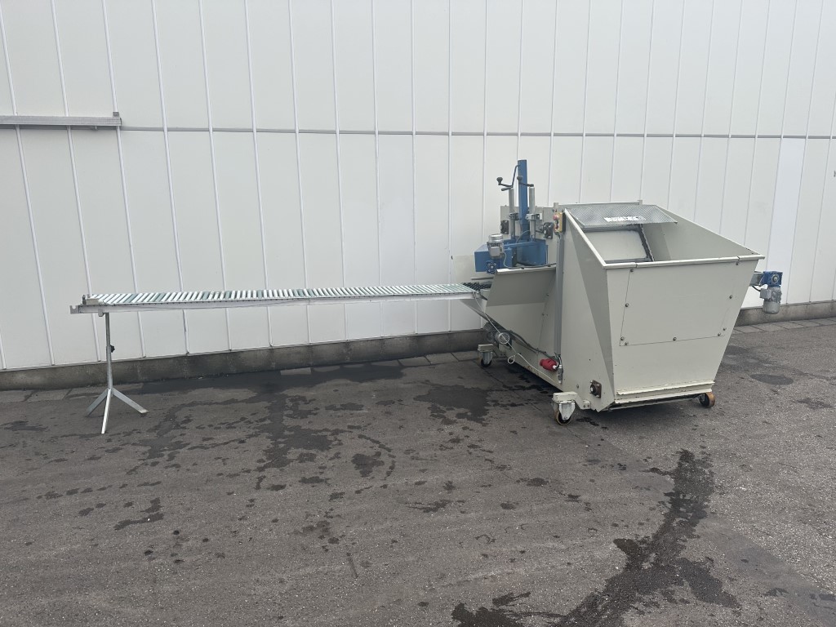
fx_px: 580
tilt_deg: -11.2
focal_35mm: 24
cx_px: 418
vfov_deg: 56.8
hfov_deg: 71.6
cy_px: 314
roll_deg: +1.1
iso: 80
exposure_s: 1/694
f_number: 1.78
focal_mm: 6.86
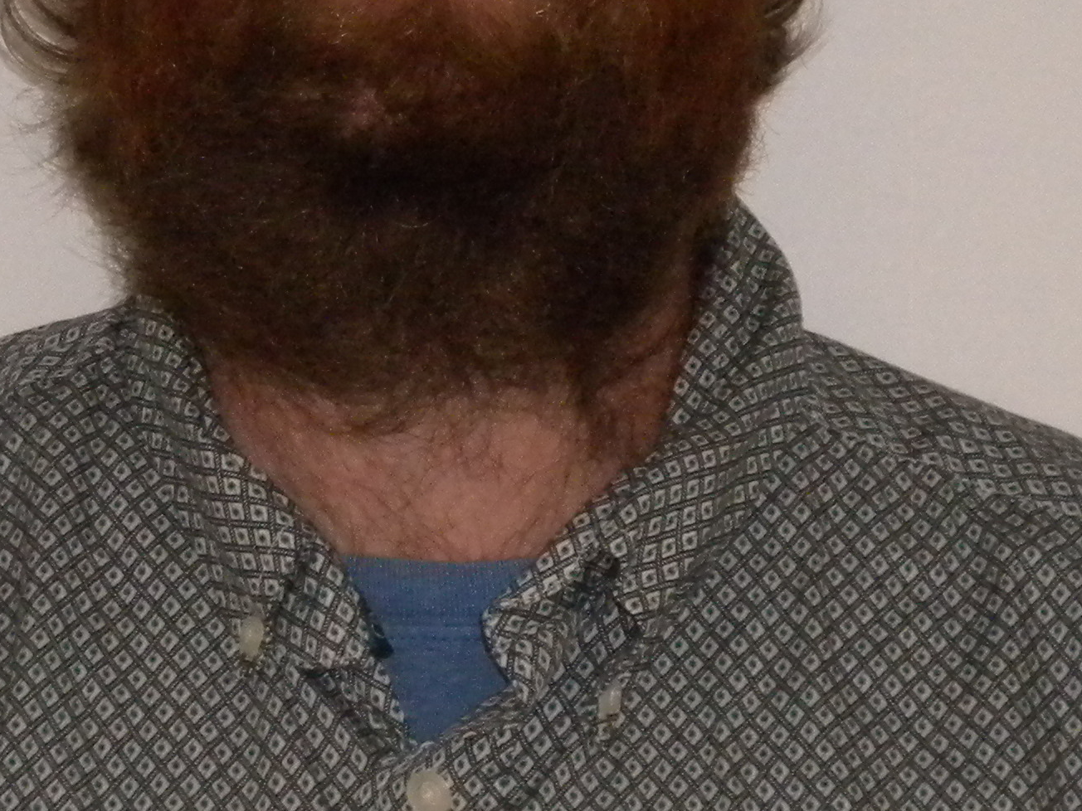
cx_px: 443
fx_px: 6908
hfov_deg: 9.0
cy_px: 204
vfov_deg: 6.7
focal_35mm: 221
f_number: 5.1
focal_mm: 14.3
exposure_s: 1/60
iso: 400
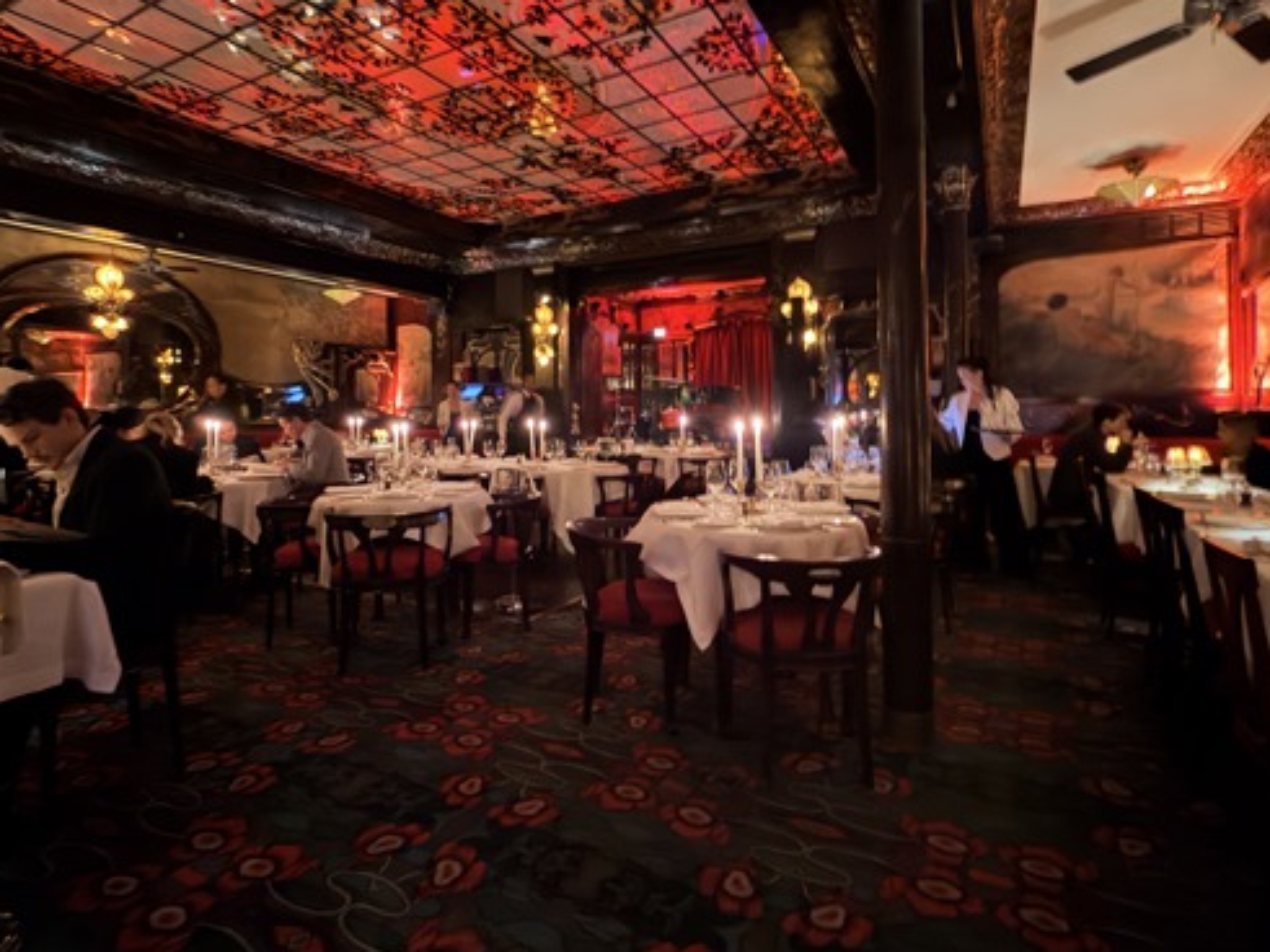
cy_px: 406
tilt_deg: +0.8
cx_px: 618
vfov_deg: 68.3
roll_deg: +1.5
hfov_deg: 84.7
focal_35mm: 19
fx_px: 697
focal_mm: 2.22
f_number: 2.2
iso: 1250
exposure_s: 1/8
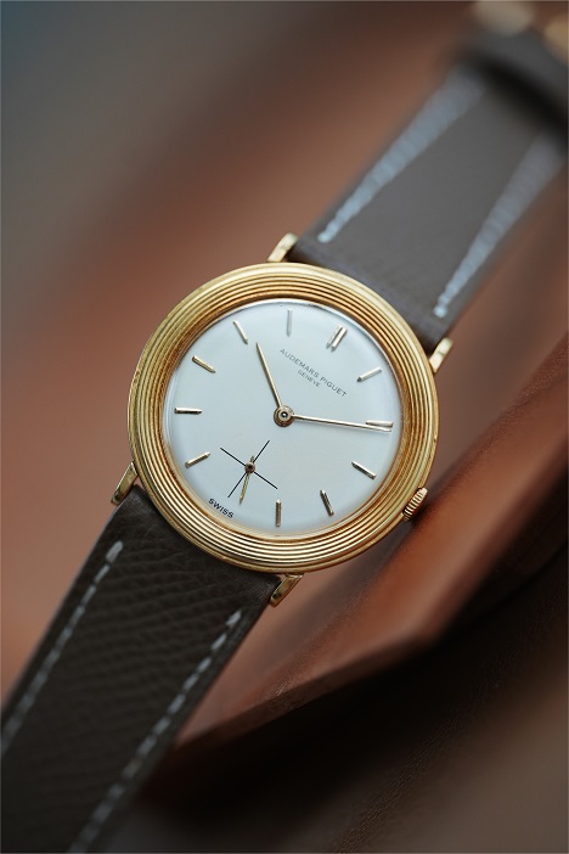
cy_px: 427
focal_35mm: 105
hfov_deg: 13.0
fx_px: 2489
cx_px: 284
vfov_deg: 19.5
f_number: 2.8
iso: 800
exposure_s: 1/250
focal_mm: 105
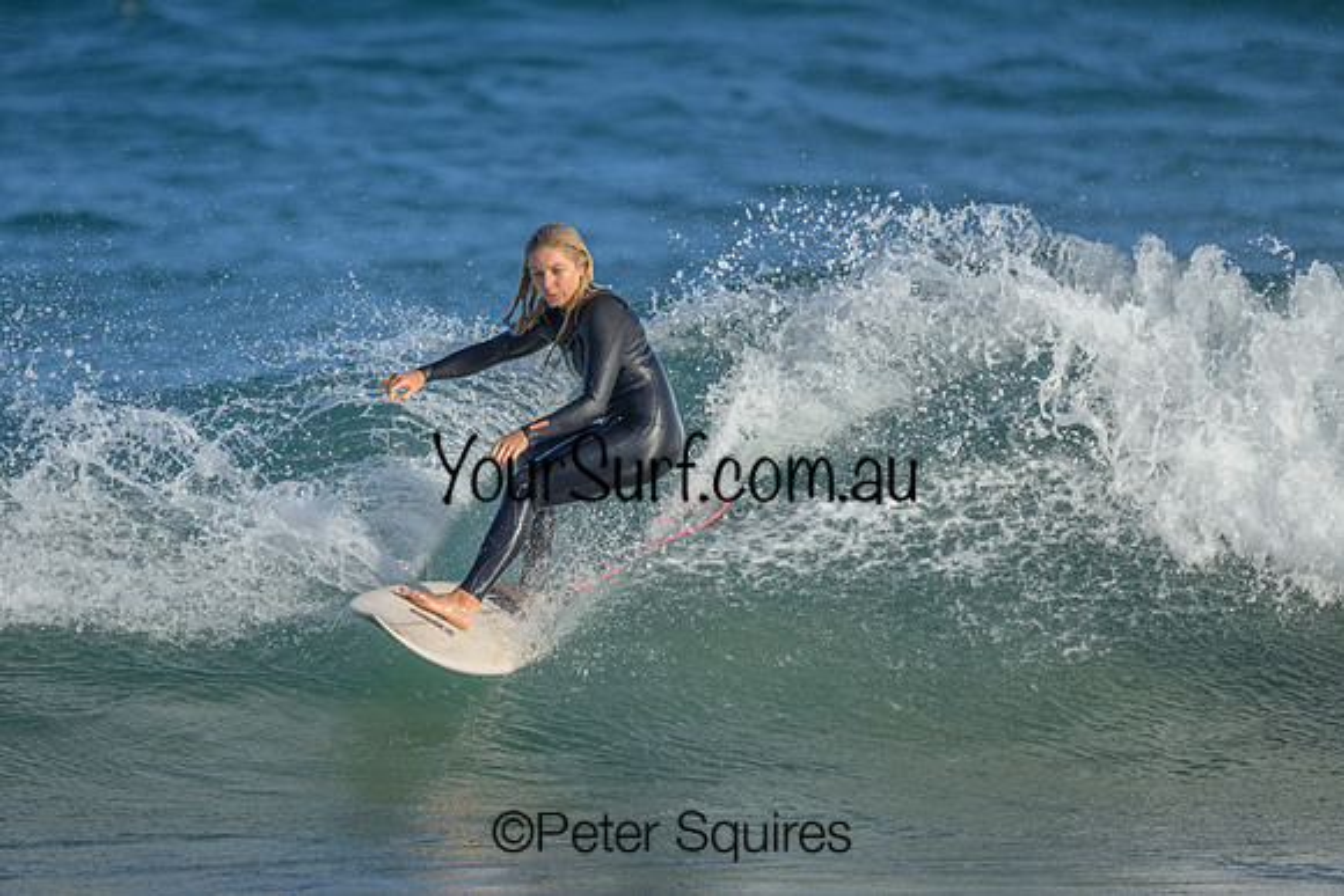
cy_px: 376
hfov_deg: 2.2
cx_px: 631
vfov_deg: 1.5
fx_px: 34675
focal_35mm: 929
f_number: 6.3
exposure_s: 1/2000
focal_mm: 800
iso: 320
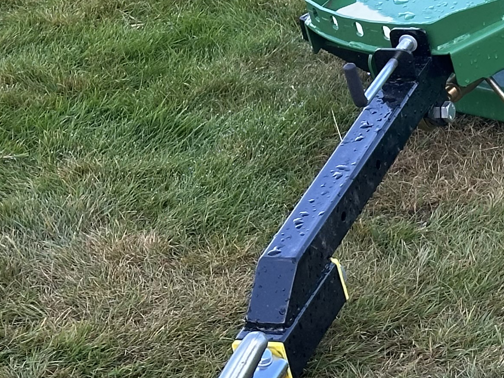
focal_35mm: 165
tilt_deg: -20.8
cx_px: 800
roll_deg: -2.1
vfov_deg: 8.9
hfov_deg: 11.4
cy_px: 5
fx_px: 2403
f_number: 1.78
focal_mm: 6.86
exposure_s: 1/320
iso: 64
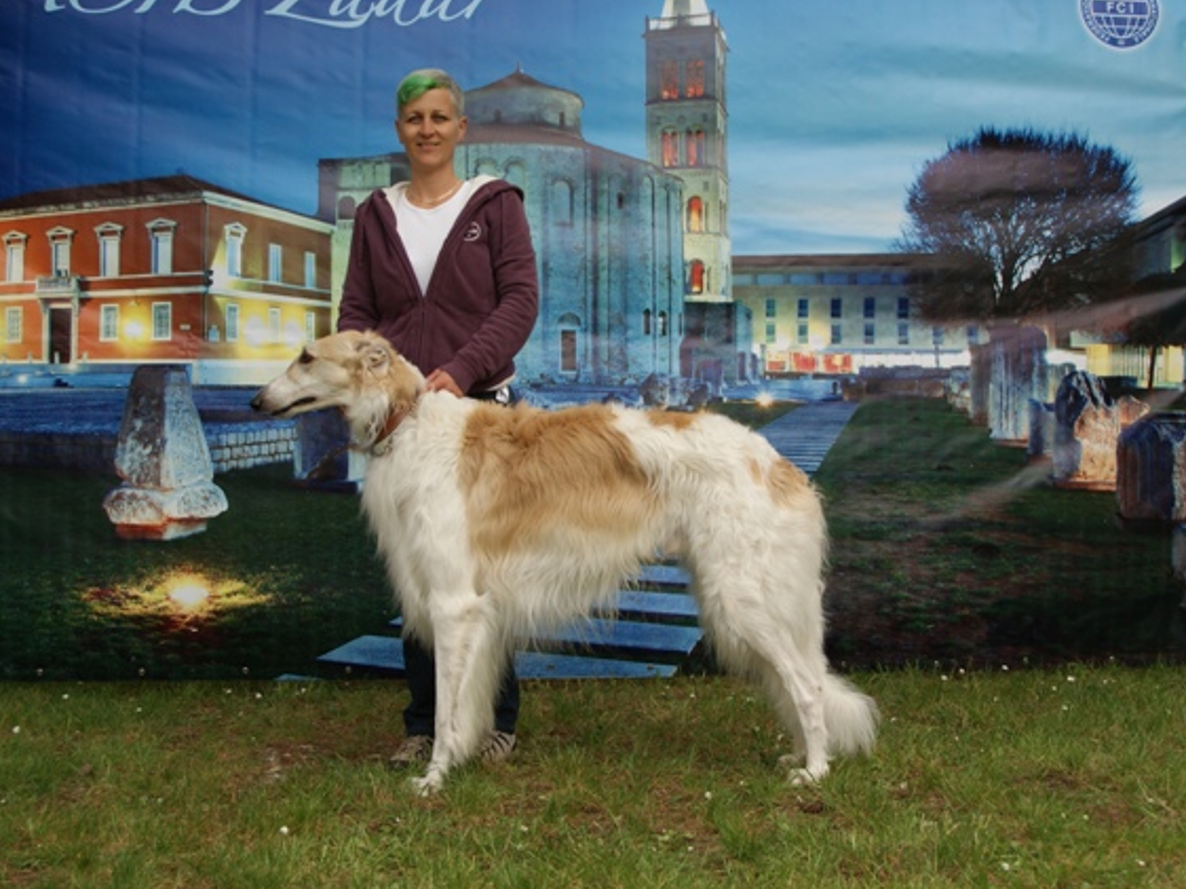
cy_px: 444
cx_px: 639
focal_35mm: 58
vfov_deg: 25.4
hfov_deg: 33.5
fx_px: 1971
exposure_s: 1/125
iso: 100
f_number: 7.1
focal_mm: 35
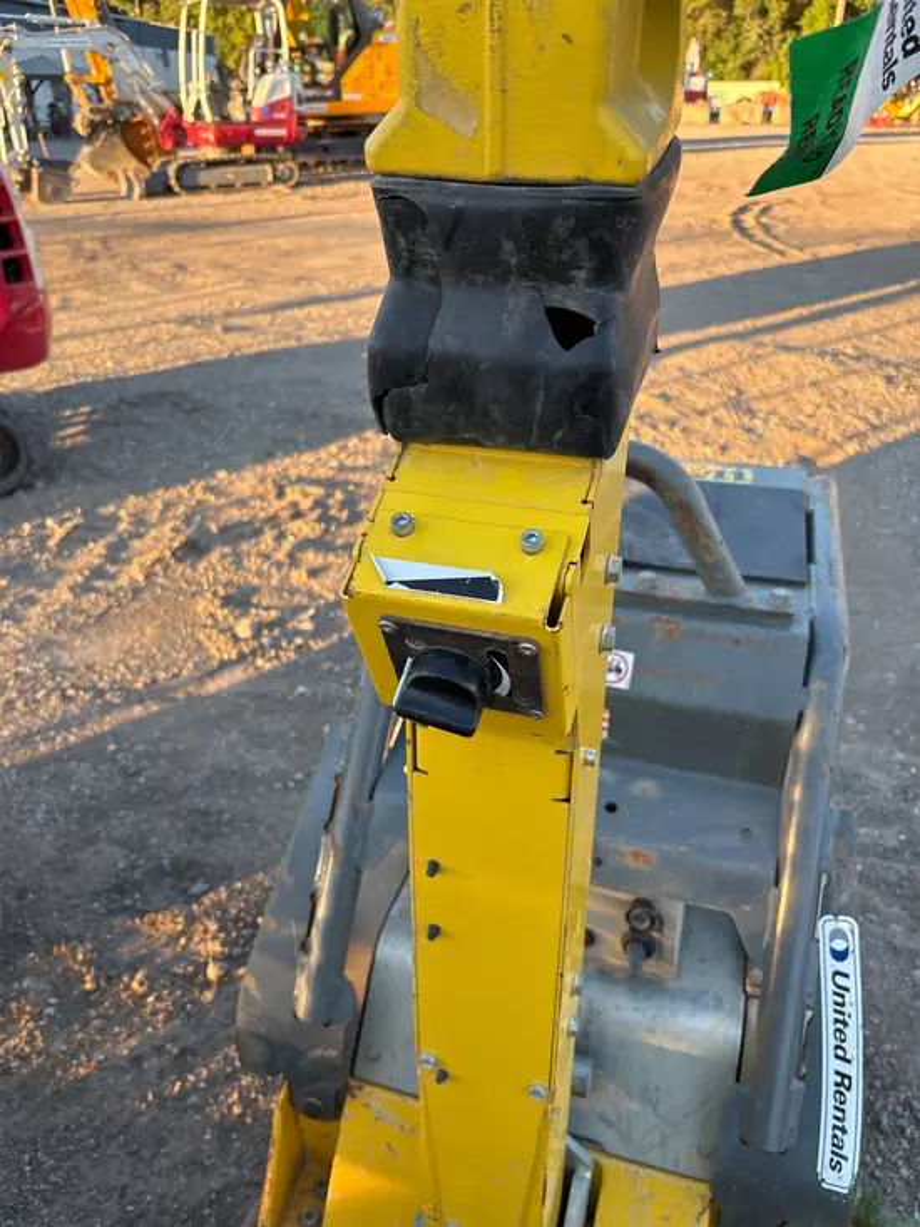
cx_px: 460
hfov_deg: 53.1
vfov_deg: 67.3
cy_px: 614
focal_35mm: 26
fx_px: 921
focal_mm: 5.96
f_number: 1.6
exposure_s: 1/137
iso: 32
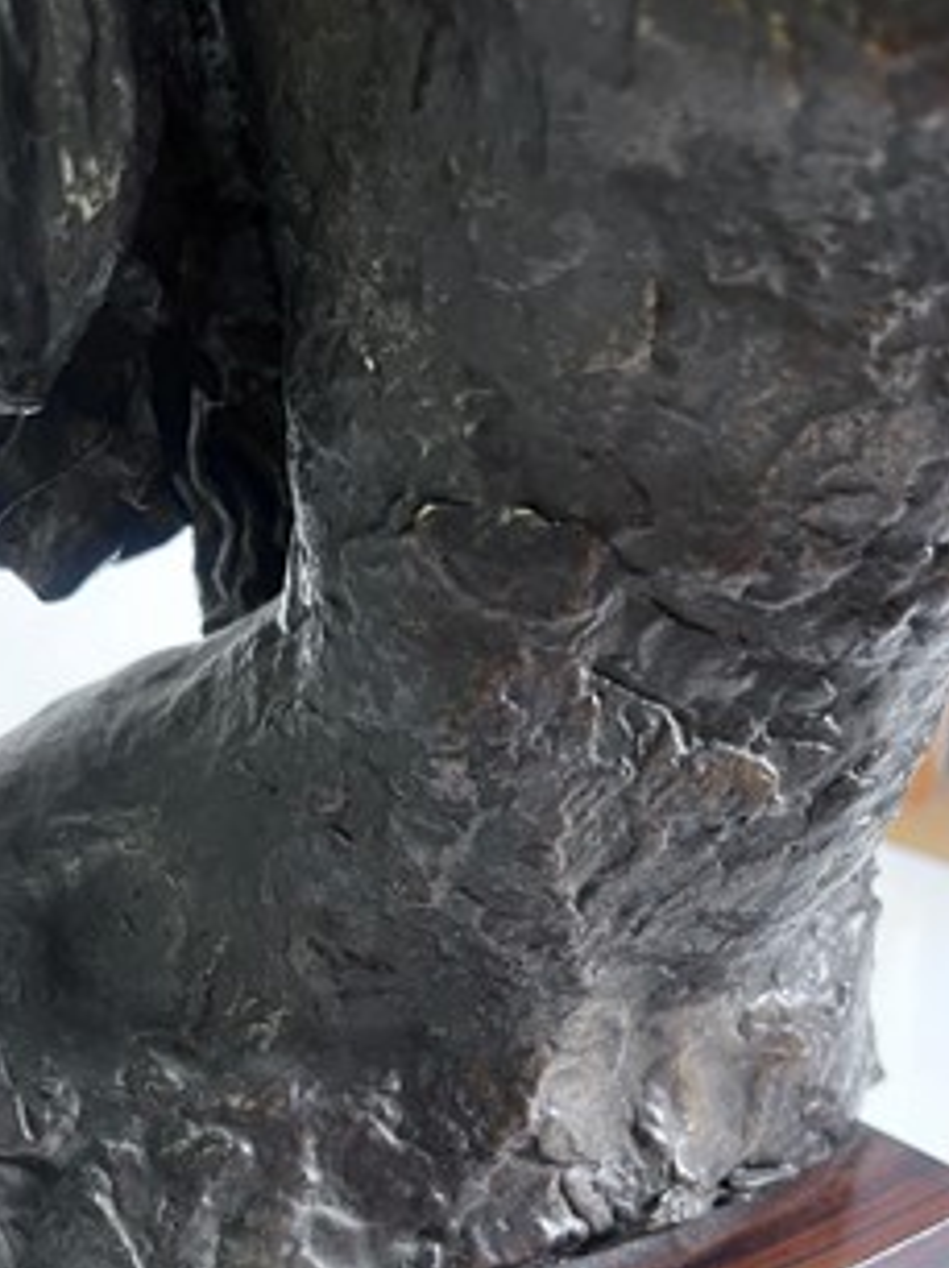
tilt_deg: -16.6
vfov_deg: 53.3
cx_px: 448
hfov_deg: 41.7
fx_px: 1245
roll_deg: +0.0
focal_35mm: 34
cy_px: 804
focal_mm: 5.1
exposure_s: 1/50
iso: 160
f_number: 1.6
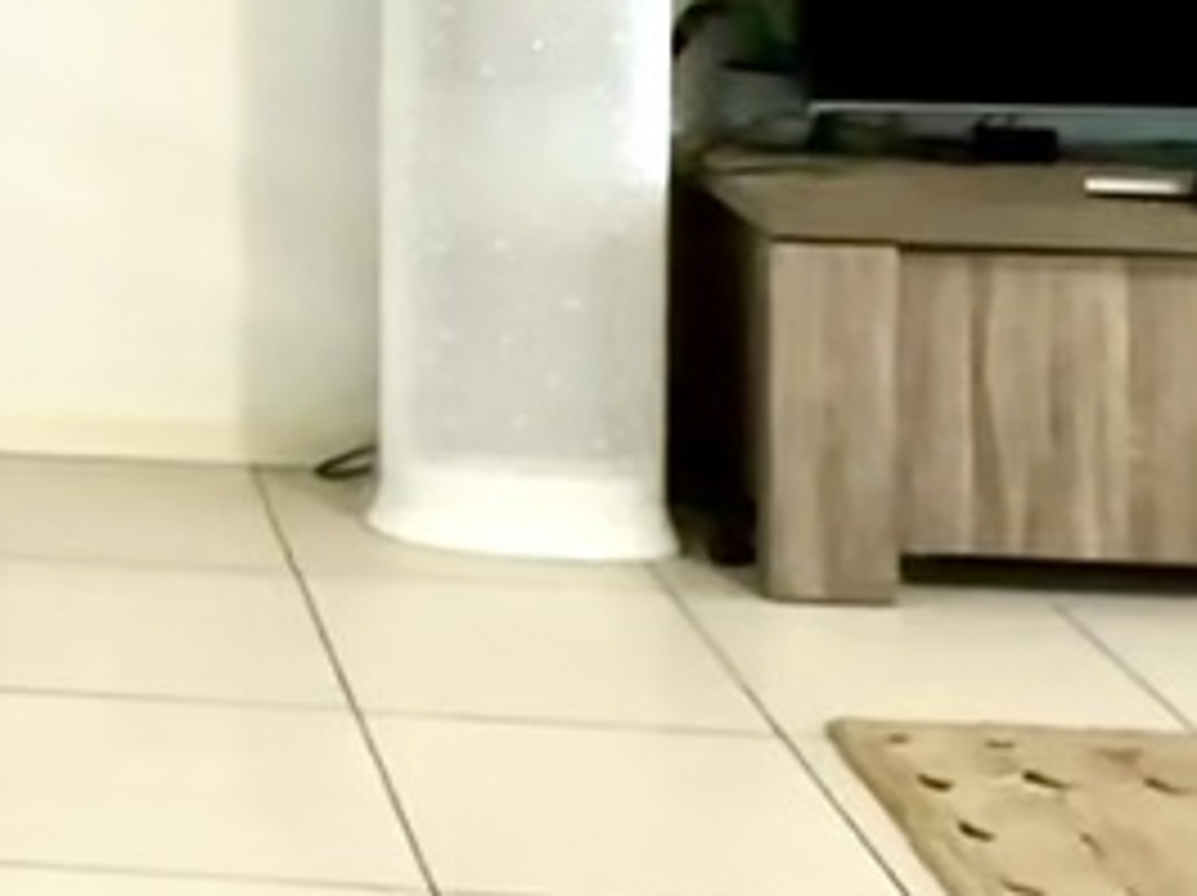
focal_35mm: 79
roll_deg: +0.9
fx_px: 2729
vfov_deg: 17.2
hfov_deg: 20.8
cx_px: -630
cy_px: -367
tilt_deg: -0.2
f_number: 2.2
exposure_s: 1/50
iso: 320
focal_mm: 2.22
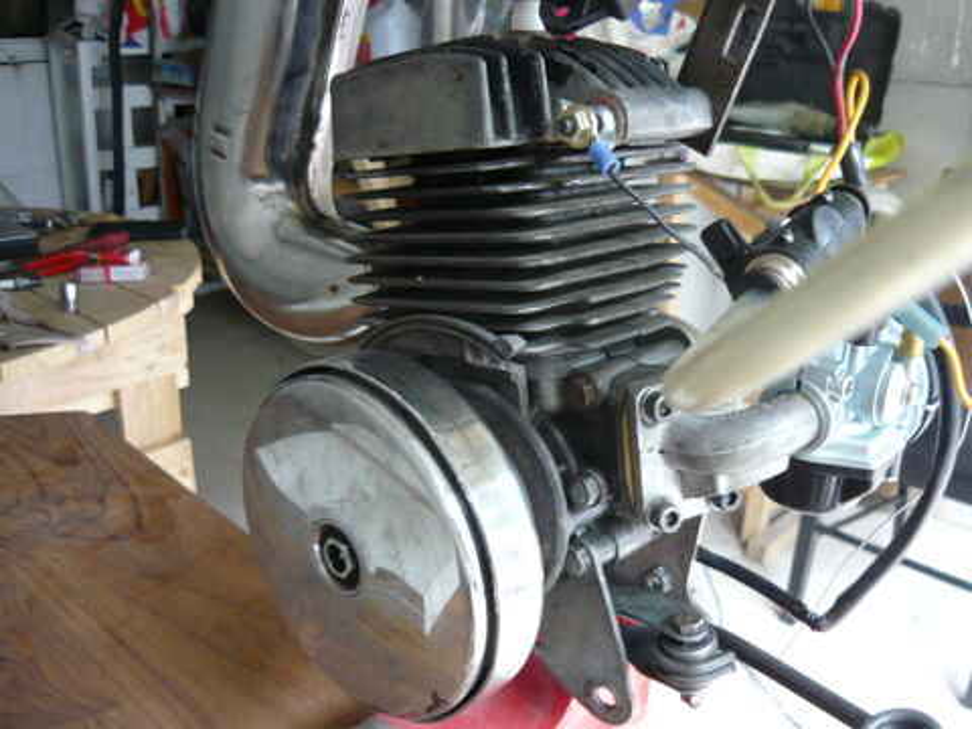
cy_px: 364
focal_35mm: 33
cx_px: 486
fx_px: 927
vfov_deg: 42.9
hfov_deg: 55.4
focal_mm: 5.5
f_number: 2.8
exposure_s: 1/30
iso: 160
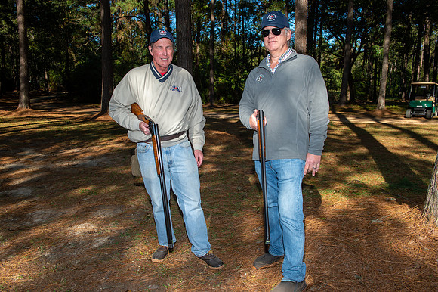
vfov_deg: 44.9
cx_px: 219
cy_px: 146
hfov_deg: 63.7
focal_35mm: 29
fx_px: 353
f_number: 7.1
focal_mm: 29
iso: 125
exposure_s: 1/200
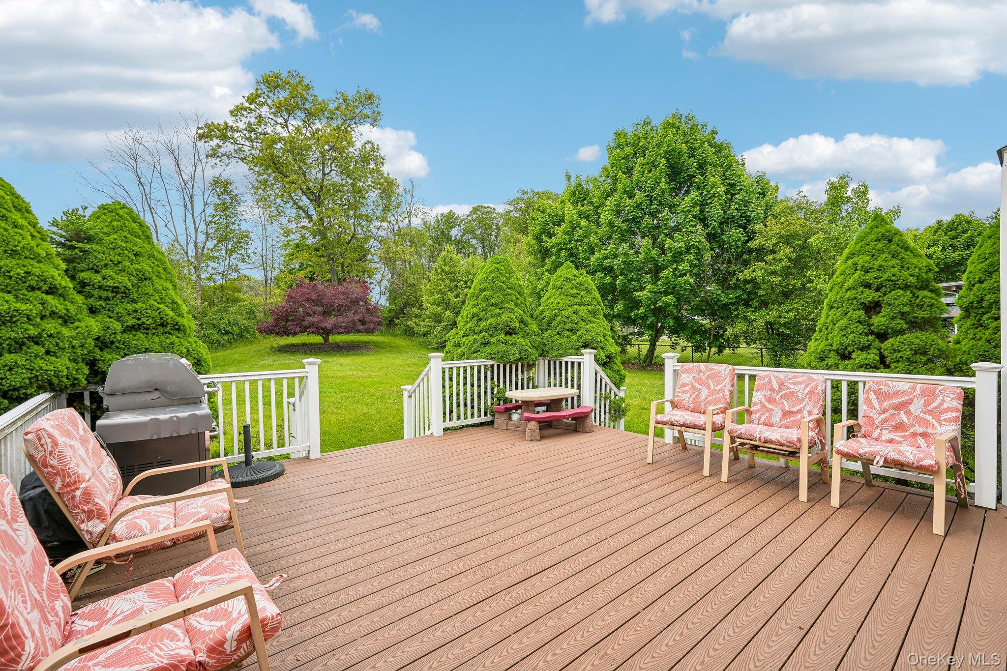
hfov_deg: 96.7
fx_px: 447
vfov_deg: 73.7
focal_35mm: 16
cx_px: 504
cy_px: 336
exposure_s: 1/160
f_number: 8
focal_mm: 16
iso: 100
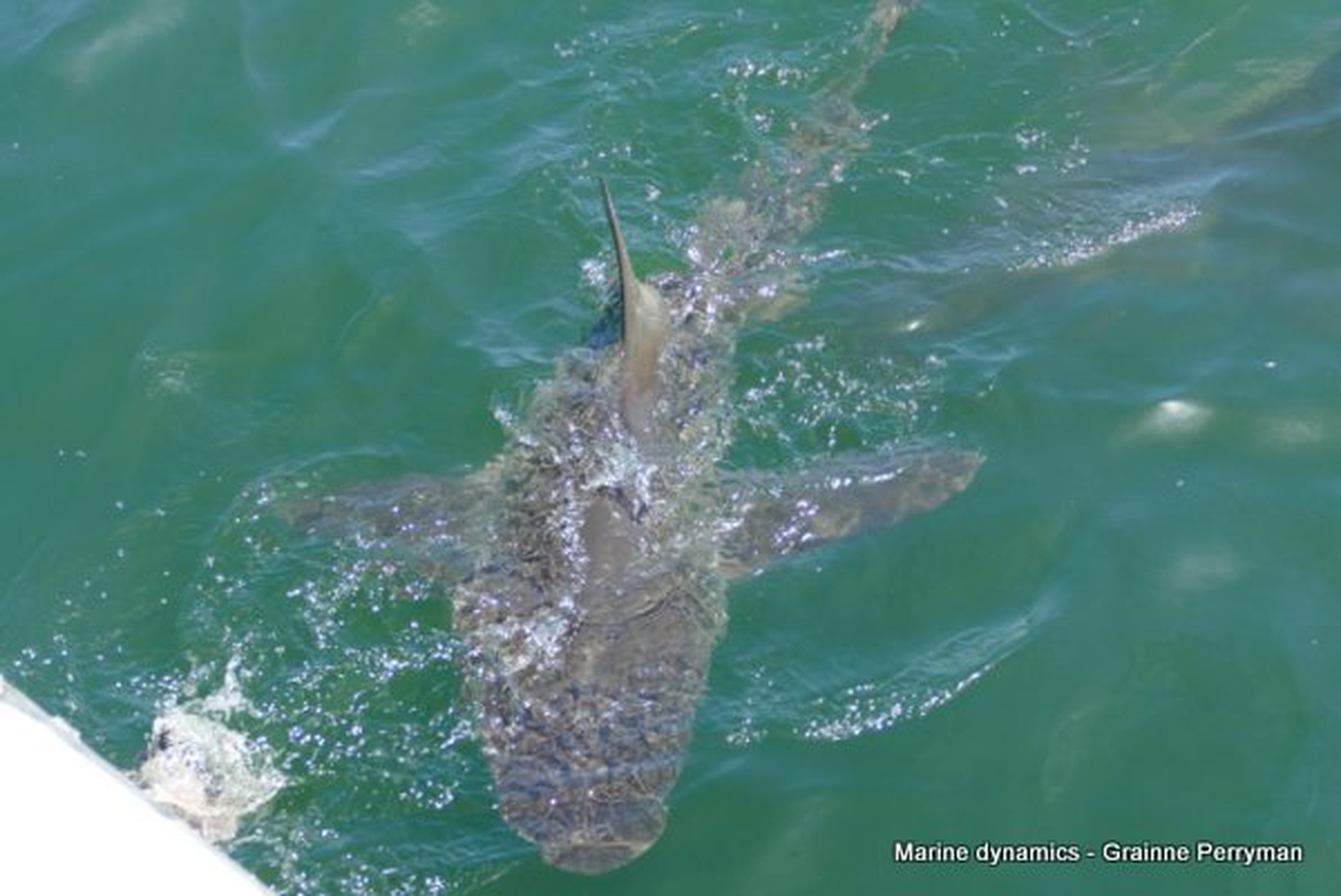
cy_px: 448
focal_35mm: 79
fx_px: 2945
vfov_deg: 17.3
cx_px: 670
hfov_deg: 25.7
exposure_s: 1/640
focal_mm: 28.89
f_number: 3.7
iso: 125
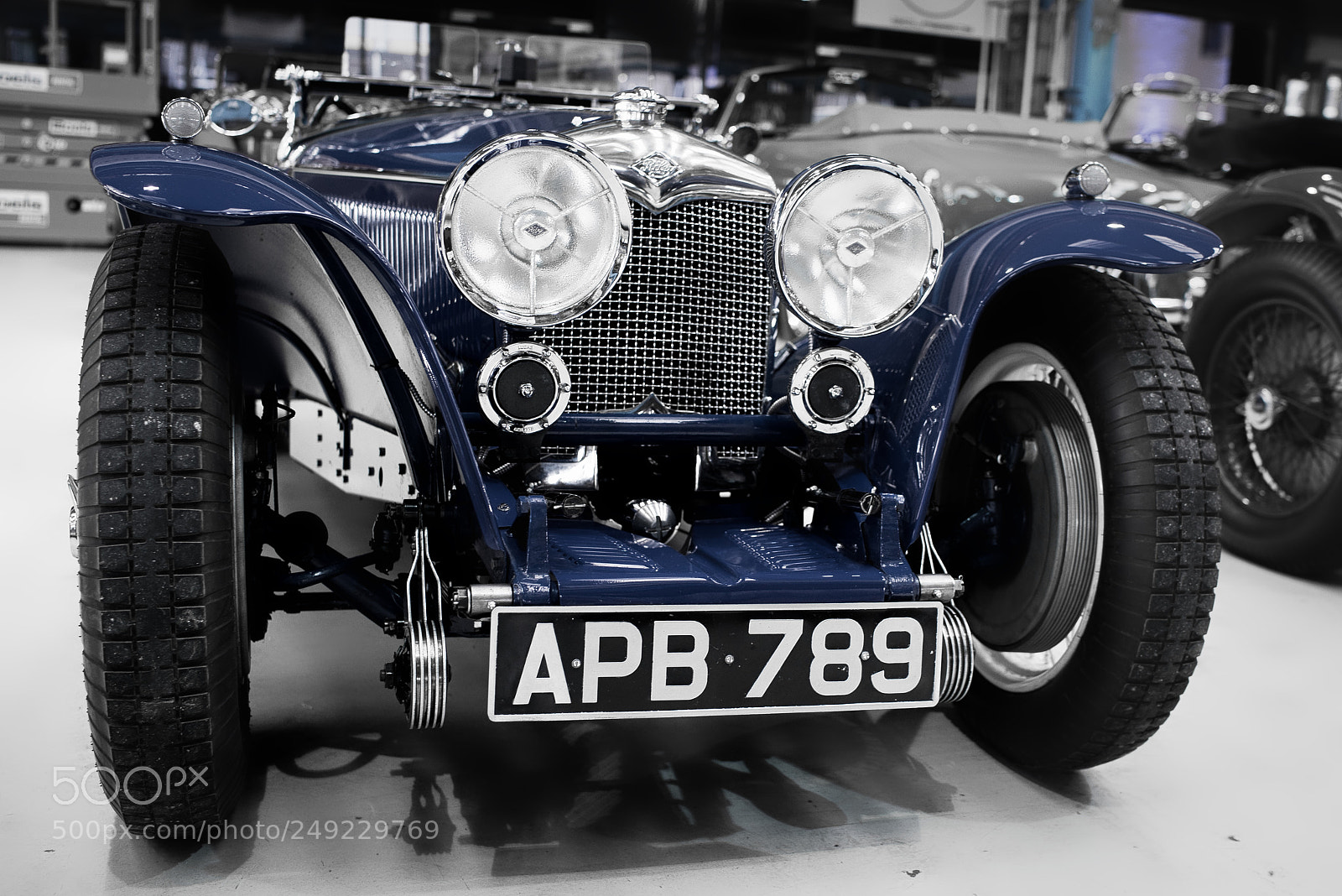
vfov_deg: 37.9
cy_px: 448
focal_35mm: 35
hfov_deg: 54.4
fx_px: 1305
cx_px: 671
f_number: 2.8
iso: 800
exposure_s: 1/40
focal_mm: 35
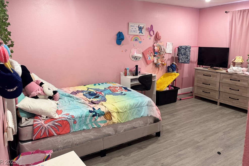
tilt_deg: -9.4
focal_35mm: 26
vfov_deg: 49.4
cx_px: 121
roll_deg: -0.4
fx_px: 180
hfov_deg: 69.4
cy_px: 70
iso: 200
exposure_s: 1/60
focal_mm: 6.76
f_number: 1.78
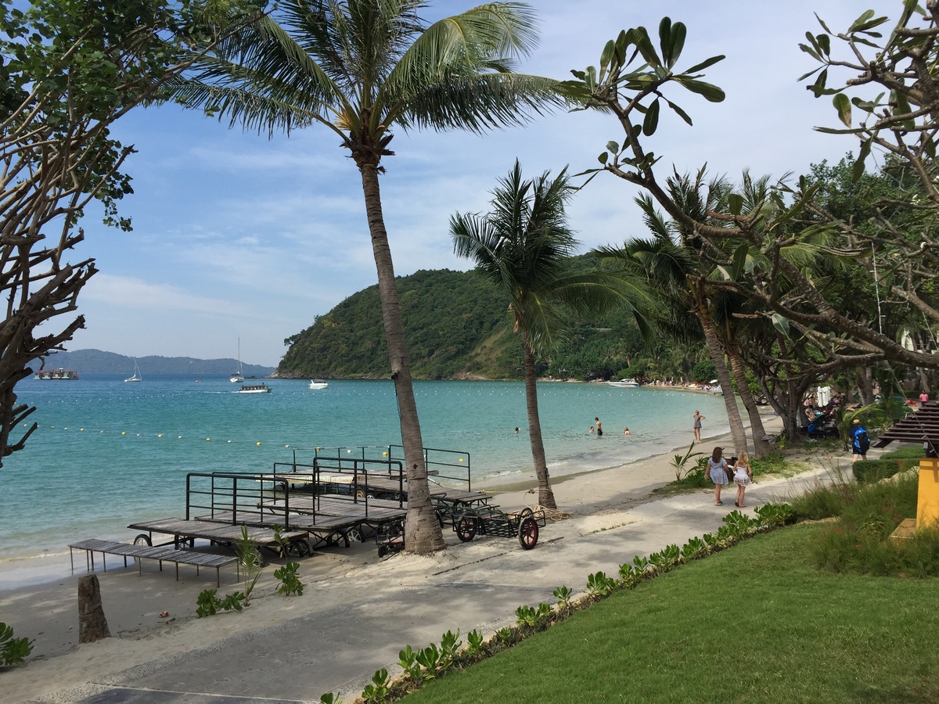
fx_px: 787
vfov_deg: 48.2
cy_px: 352
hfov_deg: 61.7
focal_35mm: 29
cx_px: 470
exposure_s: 1/2639
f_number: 2.2
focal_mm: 4.15
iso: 32
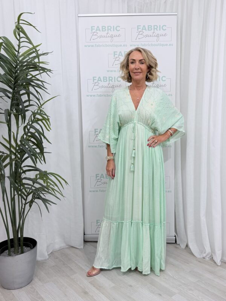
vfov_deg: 71.6
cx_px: 113
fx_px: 209
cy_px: 150
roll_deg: +1.6
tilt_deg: -6.9
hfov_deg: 56.8
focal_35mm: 24
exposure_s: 1/100
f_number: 1.78
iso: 64
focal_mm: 6.76
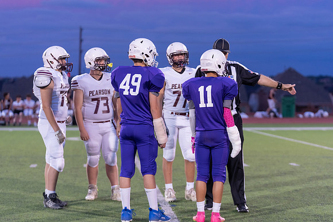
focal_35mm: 106
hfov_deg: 19.3
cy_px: 111
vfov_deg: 12.9
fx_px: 981
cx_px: 166
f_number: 2.8
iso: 1600
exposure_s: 1/400
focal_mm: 100
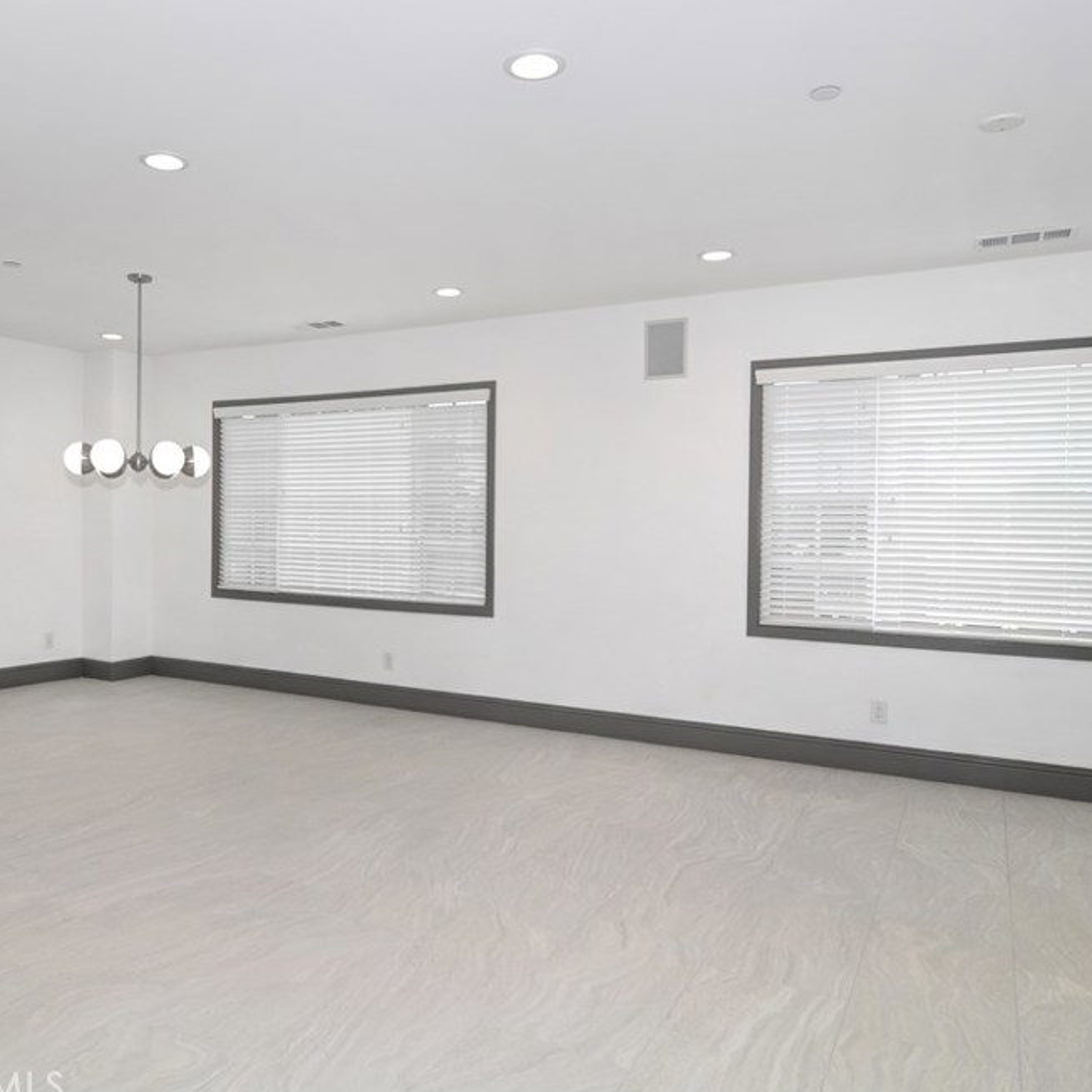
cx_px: 427
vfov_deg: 65.0
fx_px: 857
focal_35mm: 24
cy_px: 541
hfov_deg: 64.3
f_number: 7.1
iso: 400
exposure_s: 1/60
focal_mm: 12
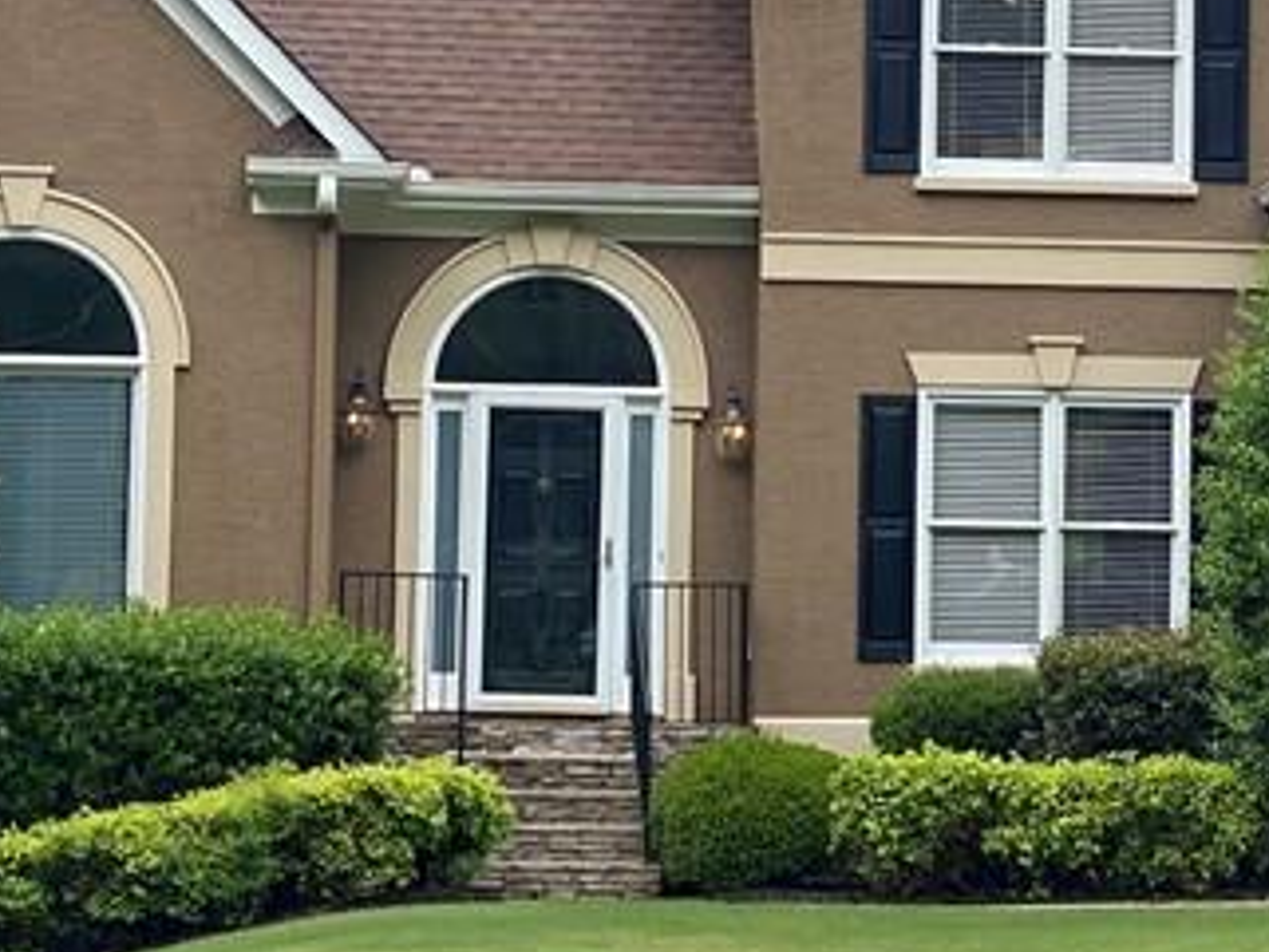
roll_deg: -0.6
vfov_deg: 8.9
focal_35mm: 166
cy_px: 186
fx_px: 6088
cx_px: 980
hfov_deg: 11.9
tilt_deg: +6.5
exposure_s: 1/905
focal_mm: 6
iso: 20
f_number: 2
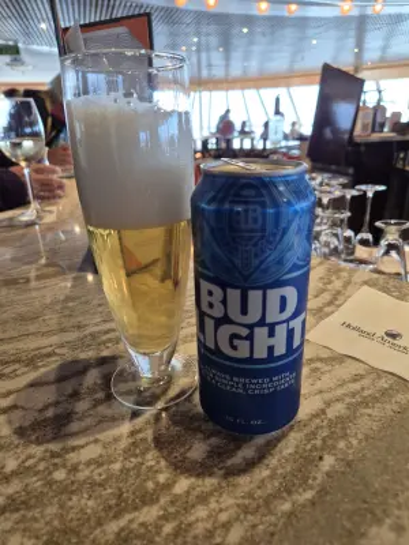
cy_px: 272
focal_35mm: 23
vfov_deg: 73.9
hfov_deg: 58.9
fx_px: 362
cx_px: 204
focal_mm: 5.4
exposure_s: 1/120
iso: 200
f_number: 1.8
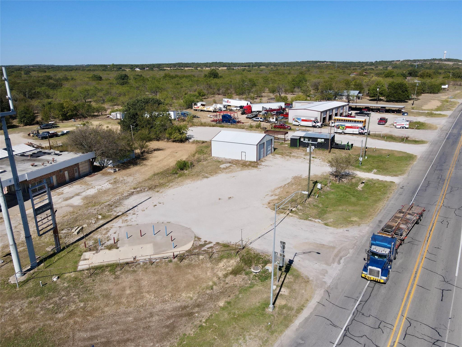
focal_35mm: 24
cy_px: 174
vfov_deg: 56.8
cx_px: 231
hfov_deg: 71.6
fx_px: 320
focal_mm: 4.5
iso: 100
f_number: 2.8
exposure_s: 1/1000
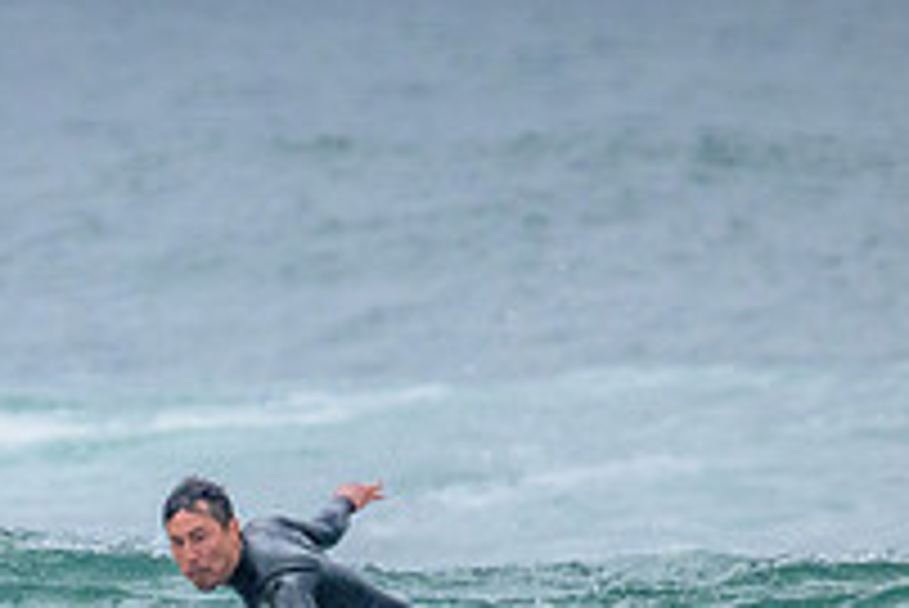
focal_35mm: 1839
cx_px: 106
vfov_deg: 0.7
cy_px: 782
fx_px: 46467
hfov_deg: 1.1
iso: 2800
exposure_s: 1/1600
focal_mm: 630
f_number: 11
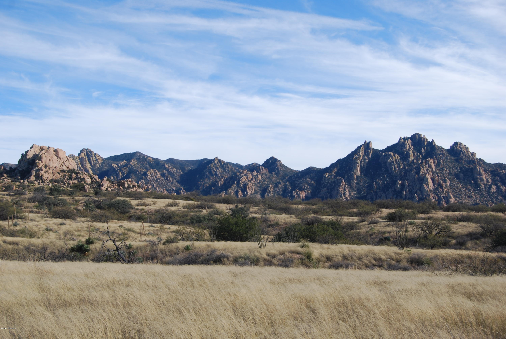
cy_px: 170
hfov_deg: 37.8
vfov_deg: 25.8
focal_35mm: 52
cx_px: 253
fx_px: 739
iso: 100
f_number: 7.1
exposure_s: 1/200
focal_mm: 35
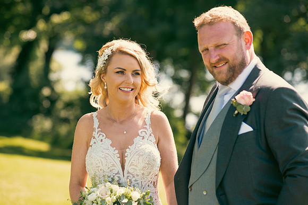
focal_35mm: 125
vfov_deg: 11.0
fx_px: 1070
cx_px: 154
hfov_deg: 16.4
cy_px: 102
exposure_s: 1/250
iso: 100
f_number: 3.5
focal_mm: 125
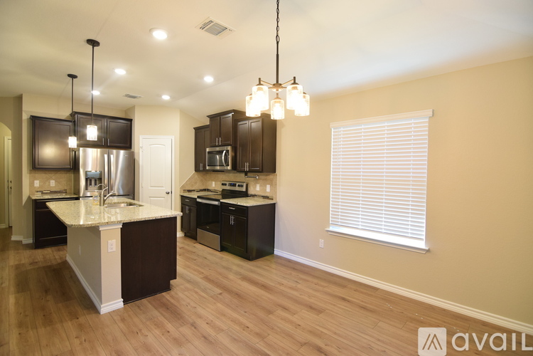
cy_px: 178
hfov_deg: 95.0
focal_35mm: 16
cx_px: 266
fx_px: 244
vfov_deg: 72.1
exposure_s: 1/60
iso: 800
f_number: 4
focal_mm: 11
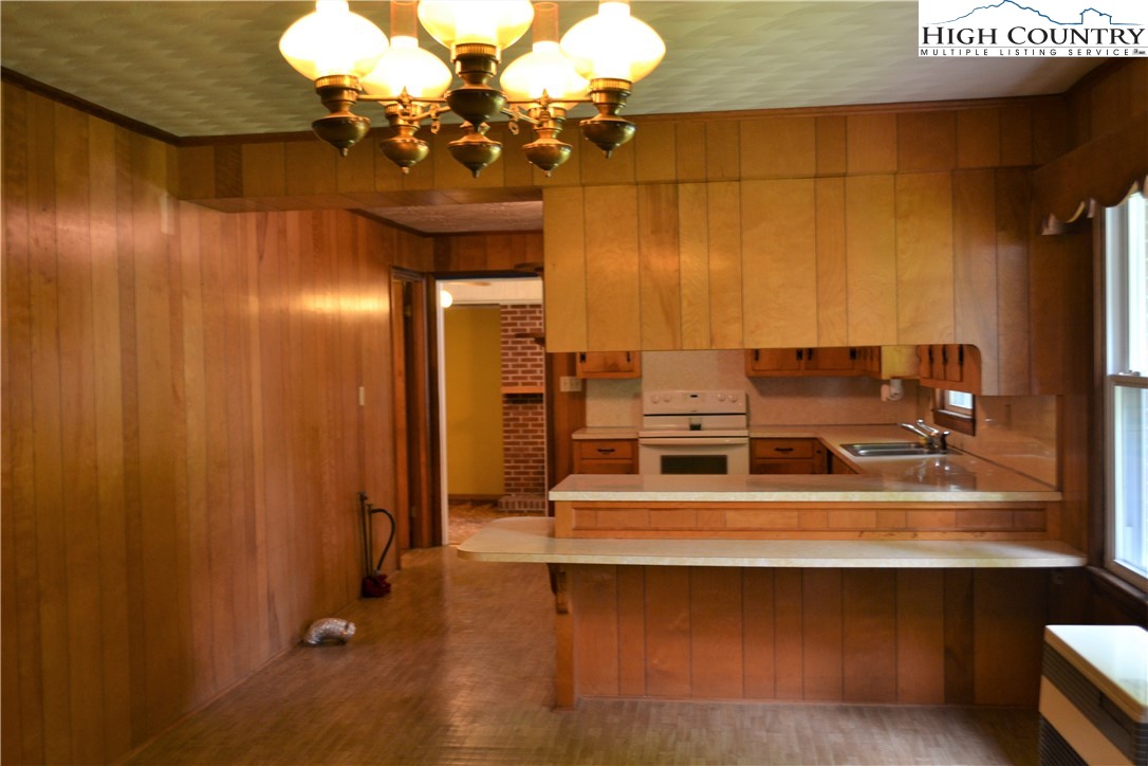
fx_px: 1148
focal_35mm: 36
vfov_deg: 36.9
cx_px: 574
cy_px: 383
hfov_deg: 53.1
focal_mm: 24
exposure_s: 1/20
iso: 400
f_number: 4
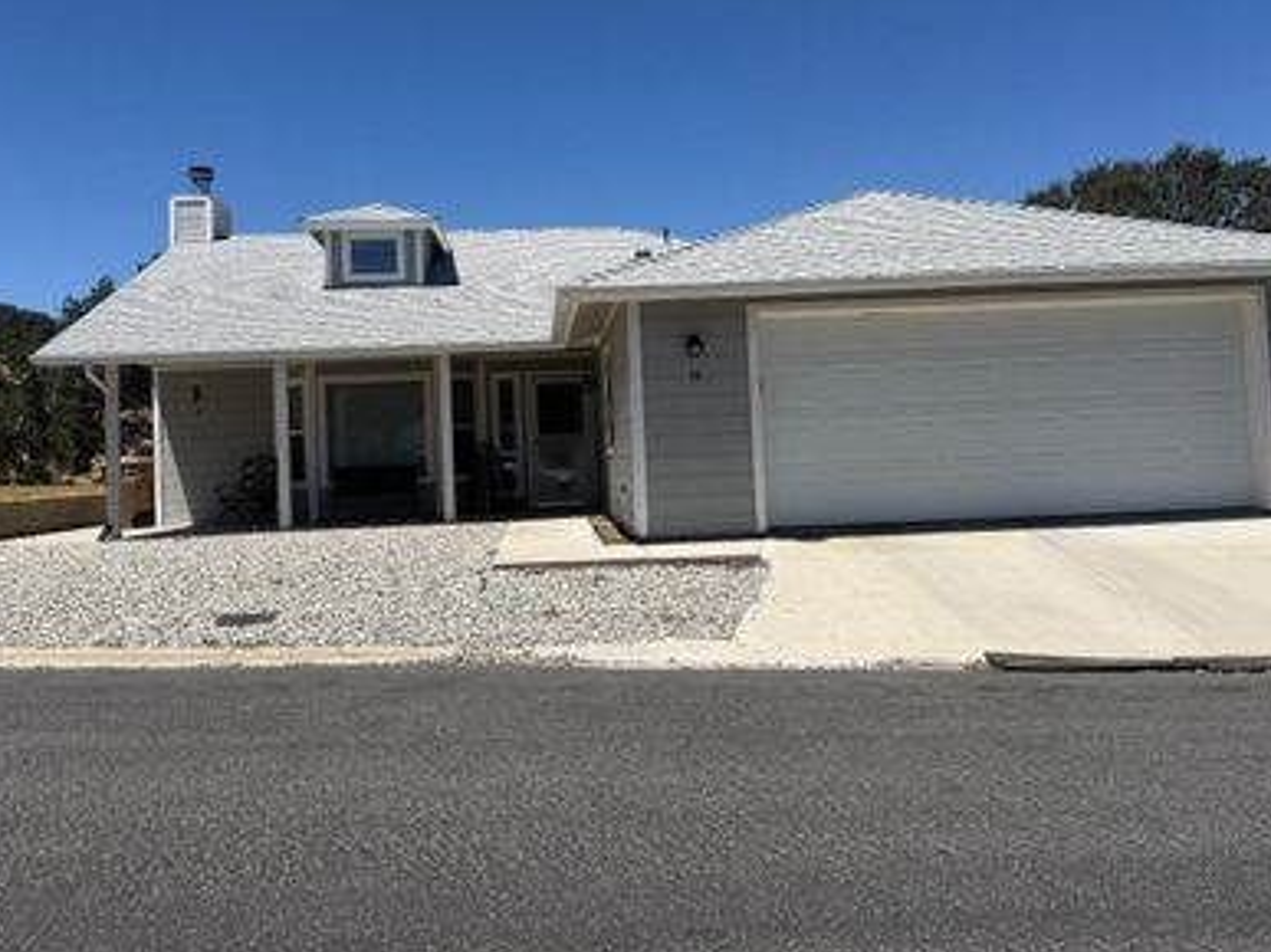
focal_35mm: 31
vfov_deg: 45.2
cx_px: 624
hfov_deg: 58.4
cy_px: 396
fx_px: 1138
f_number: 1.78
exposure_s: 1/6173
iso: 80
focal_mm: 6.76
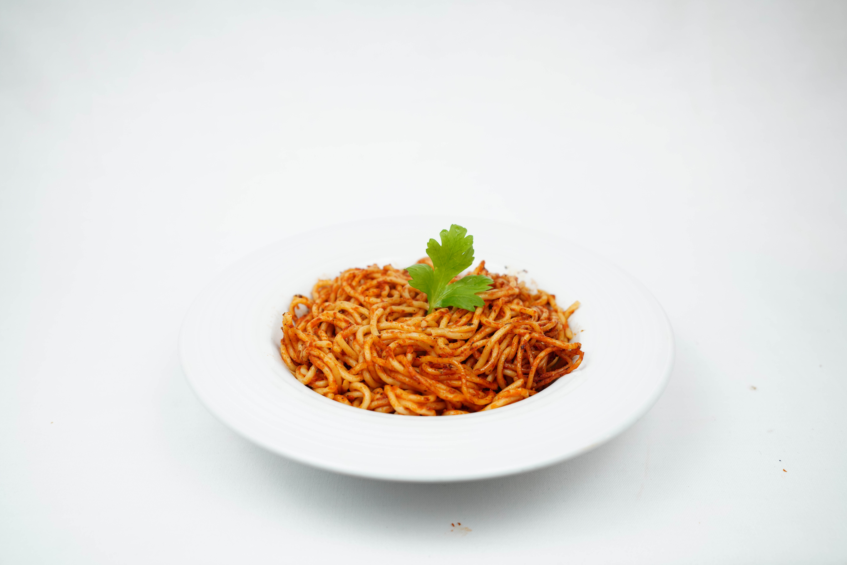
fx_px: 823
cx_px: 424
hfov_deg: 54.4
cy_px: 282
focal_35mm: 35
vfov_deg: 37.9
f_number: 4
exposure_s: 1/125
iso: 400
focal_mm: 35
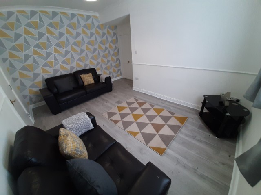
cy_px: 98
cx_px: 130
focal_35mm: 13
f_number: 2.2
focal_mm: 1.42
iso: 160
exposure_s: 1/33
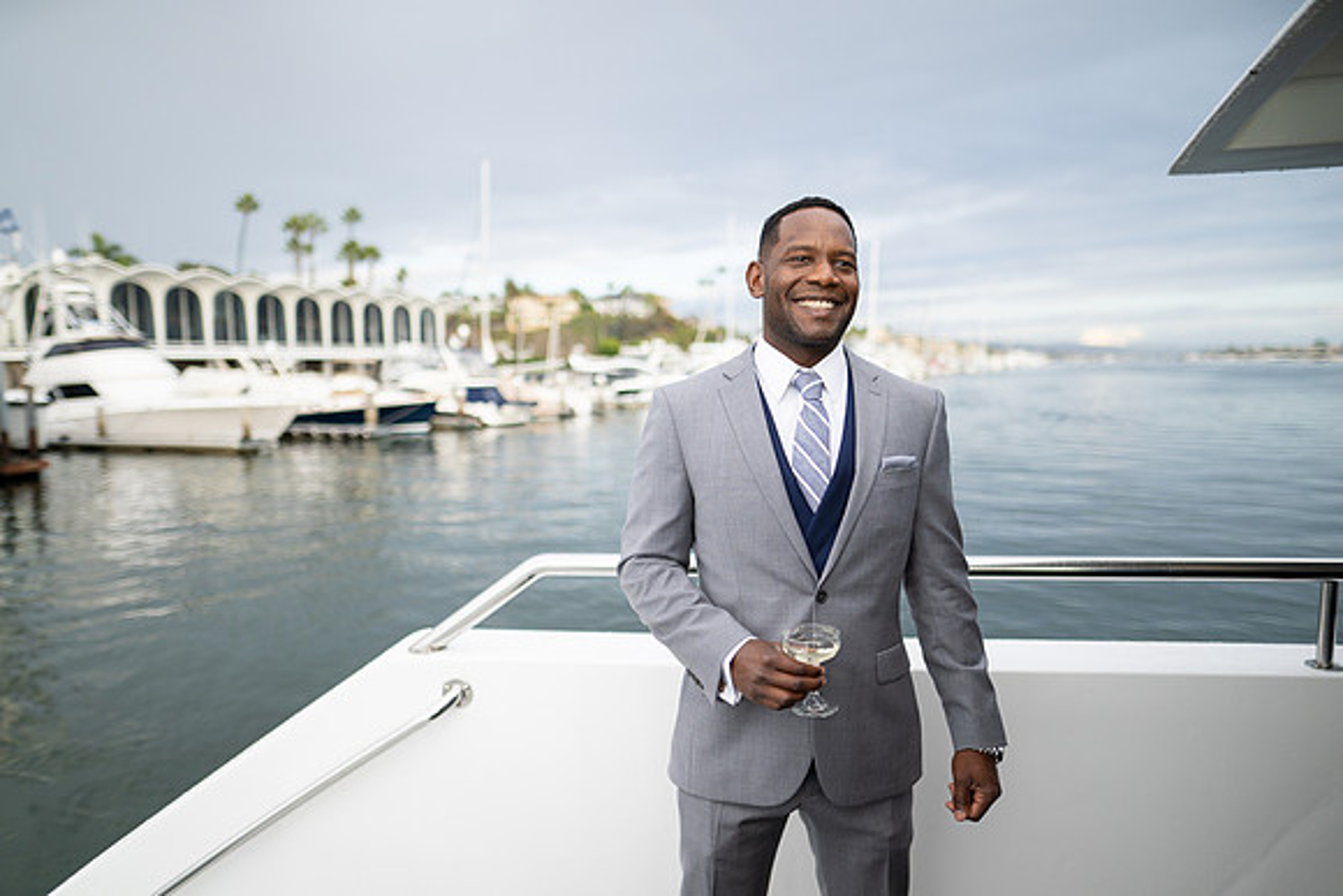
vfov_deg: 53.2
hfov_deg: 73.7
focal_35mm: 24
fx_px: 896
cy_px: 448
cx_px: 672
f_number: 1.4
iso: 250
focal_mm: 24
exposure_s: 1/5000
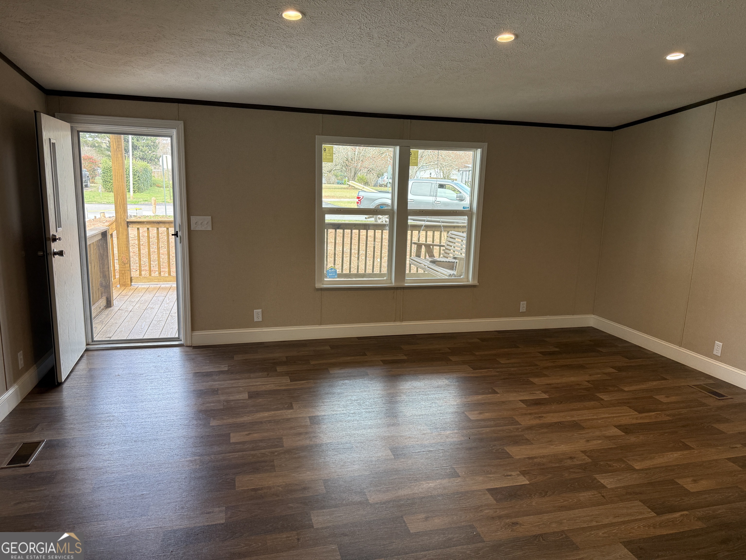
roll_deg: -1.8
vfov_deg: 56.8
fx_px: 517
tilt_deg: -10.8
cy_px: 280
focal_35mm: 24
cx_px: 373
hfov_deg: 71.6
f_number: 1.78
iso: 125
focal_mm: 6.76
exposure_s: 1/205
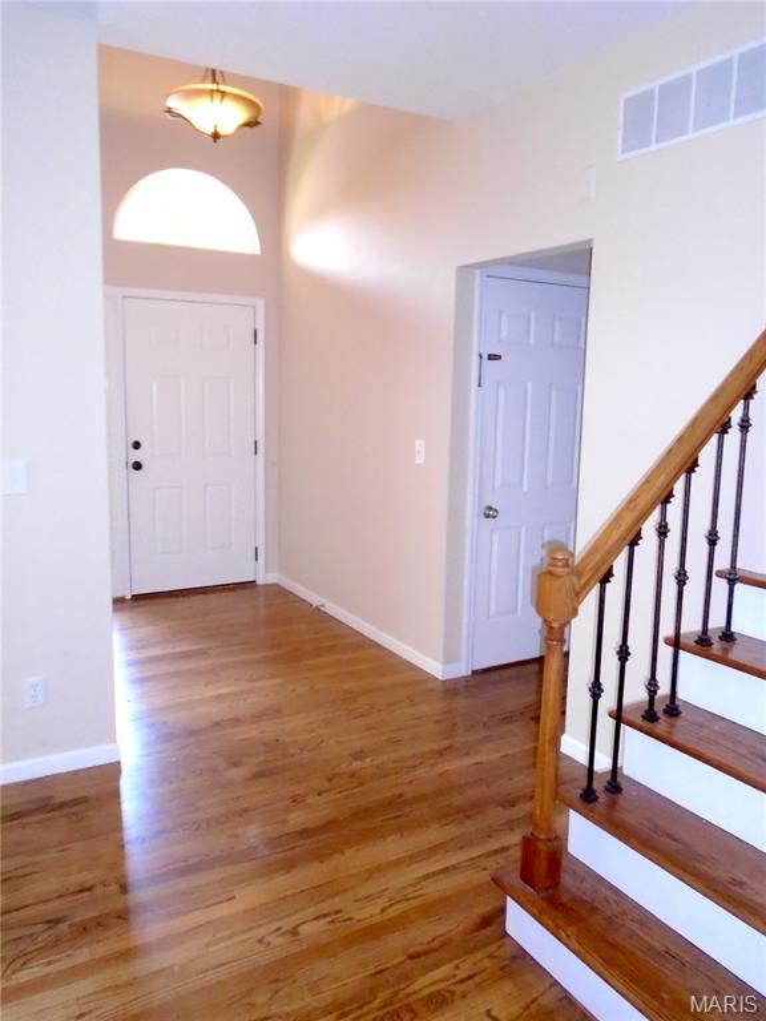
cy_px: 510
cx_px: 383
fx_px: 767
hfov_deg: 53.1
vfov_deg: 67.3
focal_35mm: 26
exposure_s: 1/30
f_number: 3.2
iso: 400
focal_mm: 4.6
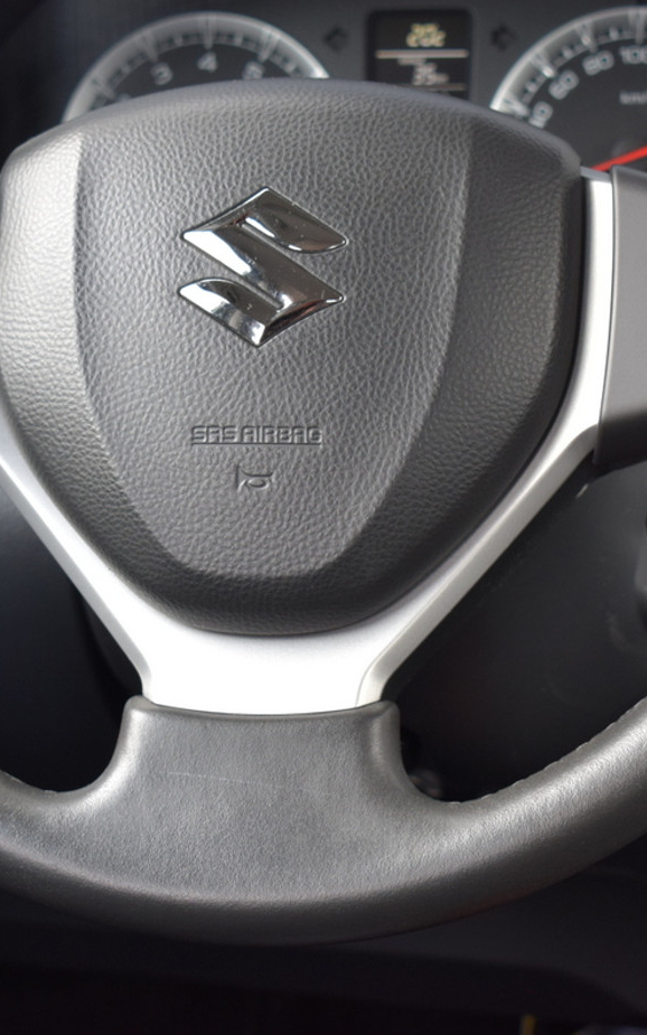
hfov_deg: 11.8
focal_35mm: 111
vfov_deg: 18.8
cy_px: 515
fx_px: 3132
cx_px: 278
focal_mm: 48
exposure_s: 1/60
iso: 450
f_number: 5.3
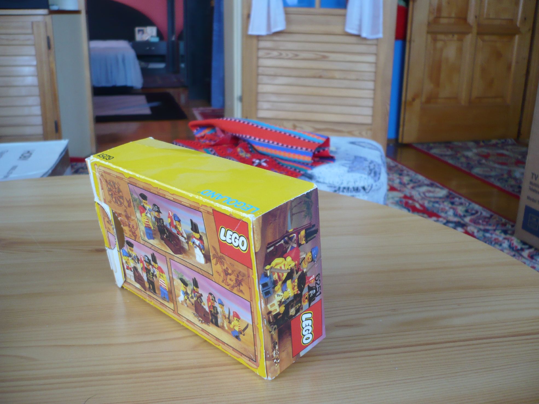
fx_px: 545
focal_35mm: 35
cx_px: 270
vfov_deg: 40.7
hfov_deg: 52.6
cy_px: 202
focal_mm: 5.8
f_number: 2.8
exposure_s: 1/25
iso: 100
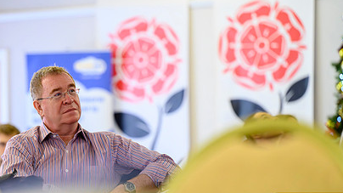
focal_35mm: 188
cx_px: 103
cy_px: 114
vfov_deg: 6.5
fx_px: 1709
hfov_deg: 11.4
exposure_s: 1/200
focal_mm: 125
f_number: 2.8
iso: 10000
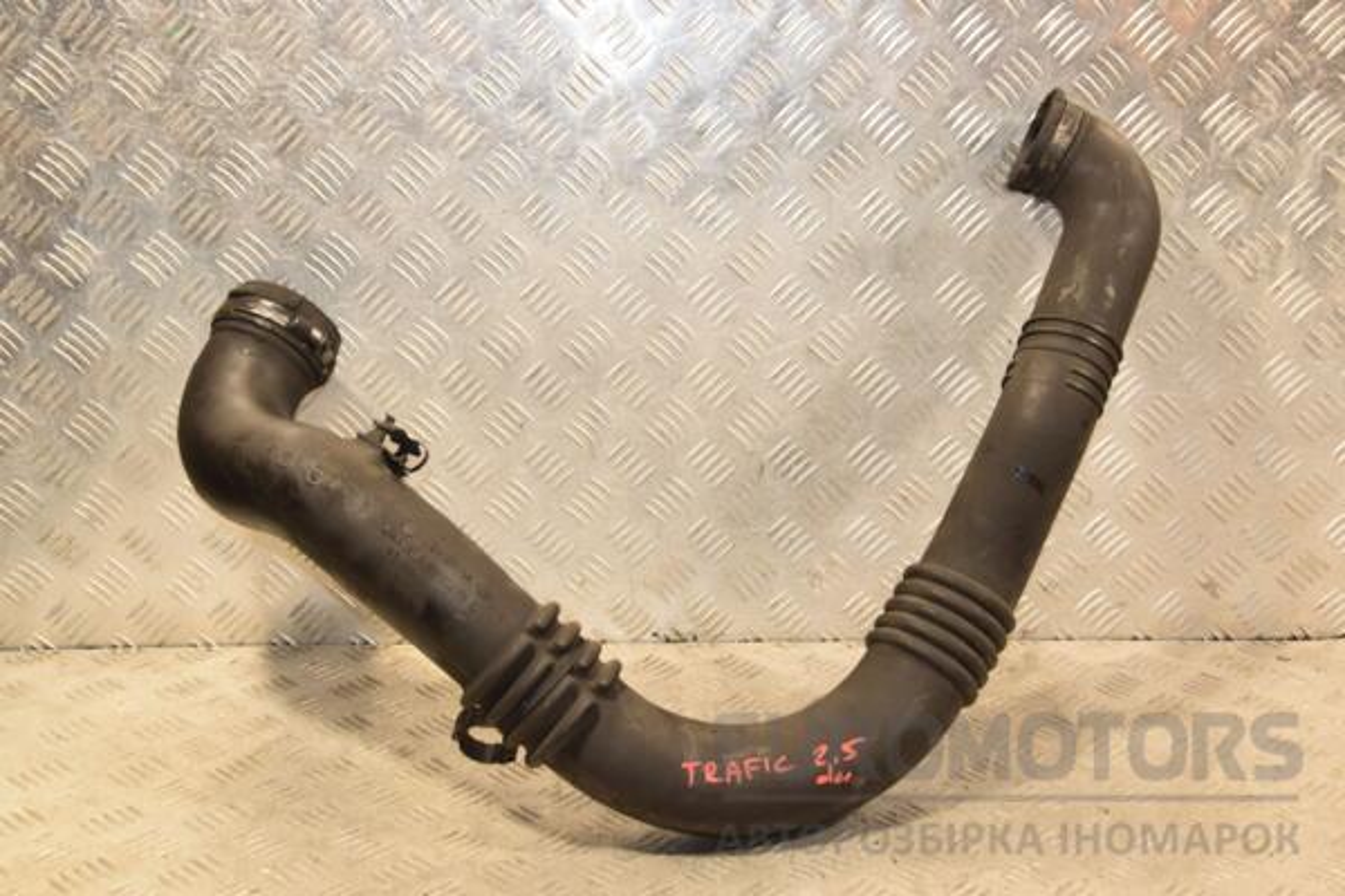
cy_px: 448
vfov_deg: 28.1
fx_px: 1793
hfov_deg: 41.1
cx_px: 672
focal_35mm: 48
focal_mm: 32
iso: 800
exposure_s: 1/50
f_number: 10
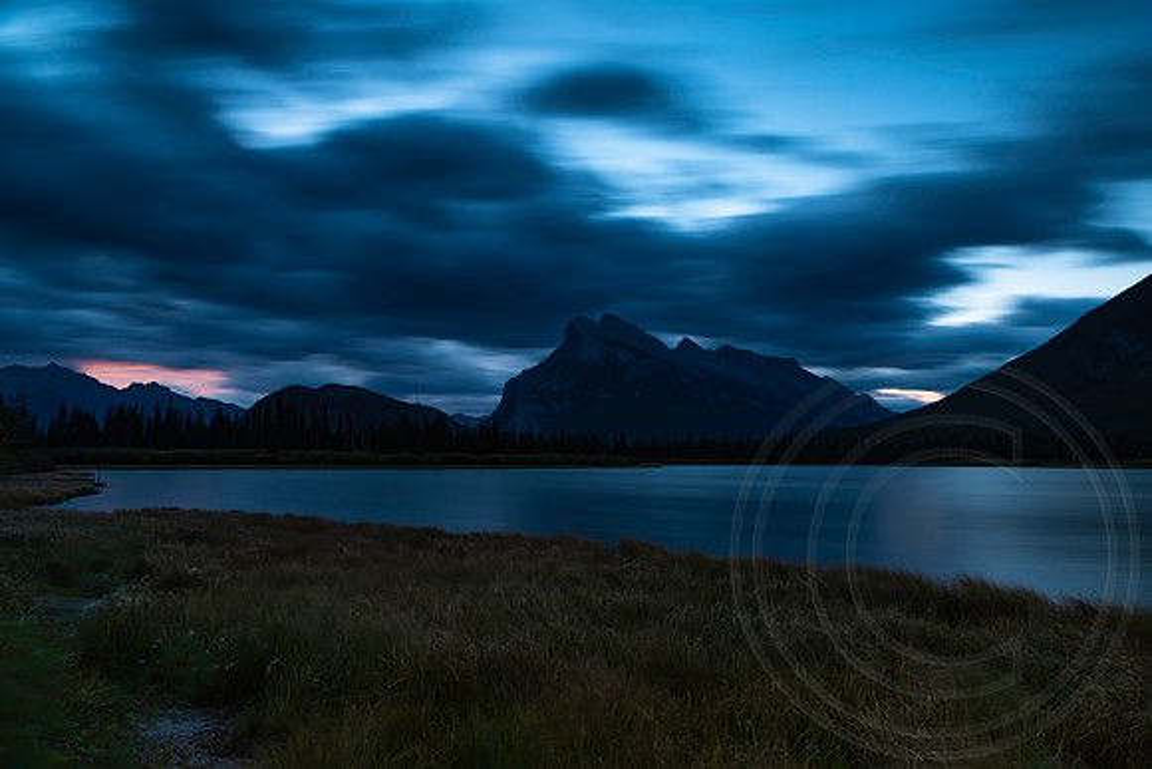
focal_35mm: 26
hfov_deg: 69.4
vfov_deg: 49.6
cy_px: 384
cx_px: 576
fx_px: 832
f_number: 11
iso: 64
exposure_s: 30
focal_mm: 26
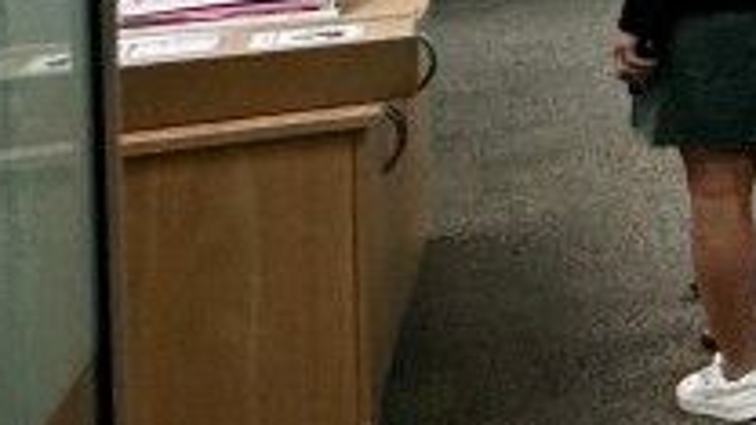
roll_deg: +0.8
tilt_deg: -0.1
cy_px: -301
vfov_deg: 12.7
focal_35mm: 88
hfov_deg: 12.4
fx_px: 1764
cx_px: 2134
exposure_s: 1/100
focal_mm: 2.22
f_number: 2.2
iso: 100
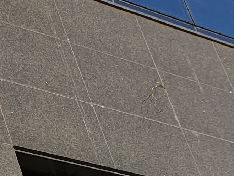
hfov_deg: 11.1
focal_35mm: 159
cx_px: -261
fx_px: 1075
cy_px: 231
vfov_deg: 9.2
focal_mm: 4.3
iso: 50
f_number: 2.4
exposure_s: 1/4098
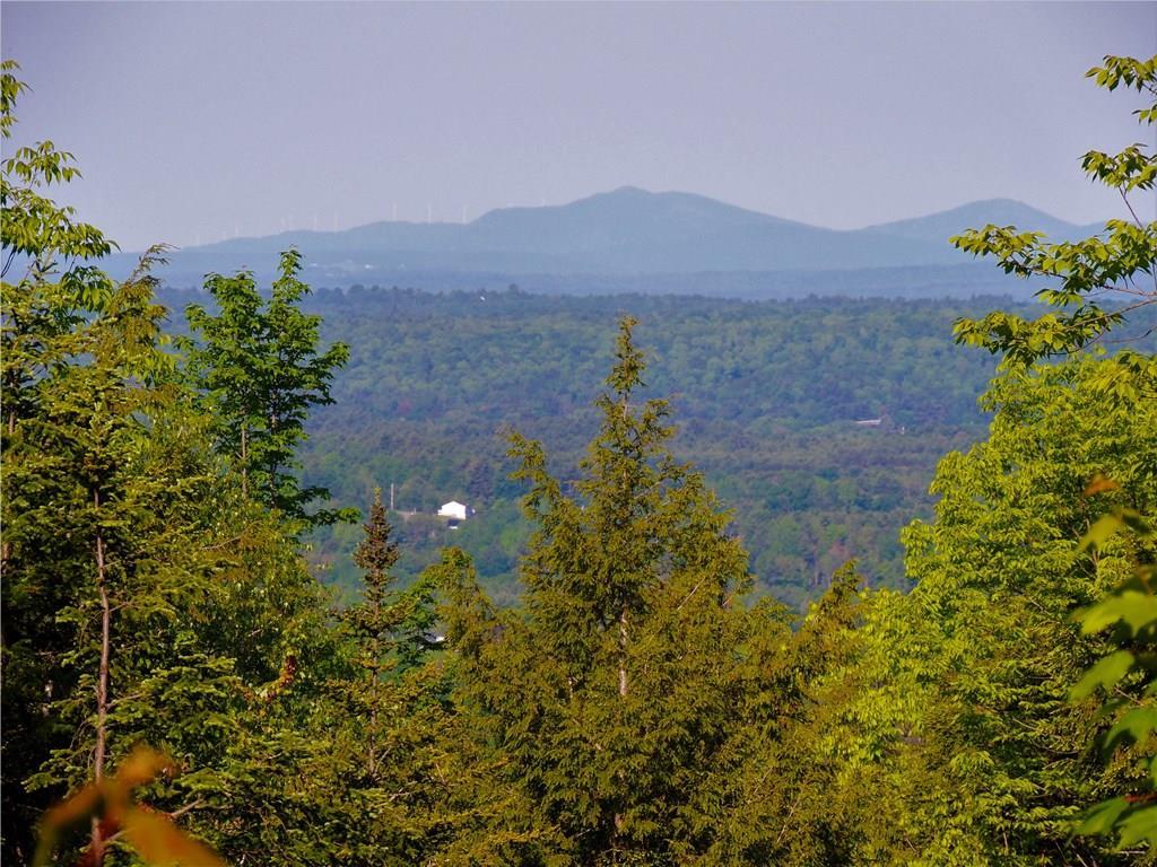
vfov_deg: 4.2
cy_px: 434
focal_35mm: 350
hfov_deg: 5.7
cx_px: 578
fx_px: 11698
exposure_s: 1/400
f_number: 4.8
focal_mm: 62.4
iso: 100
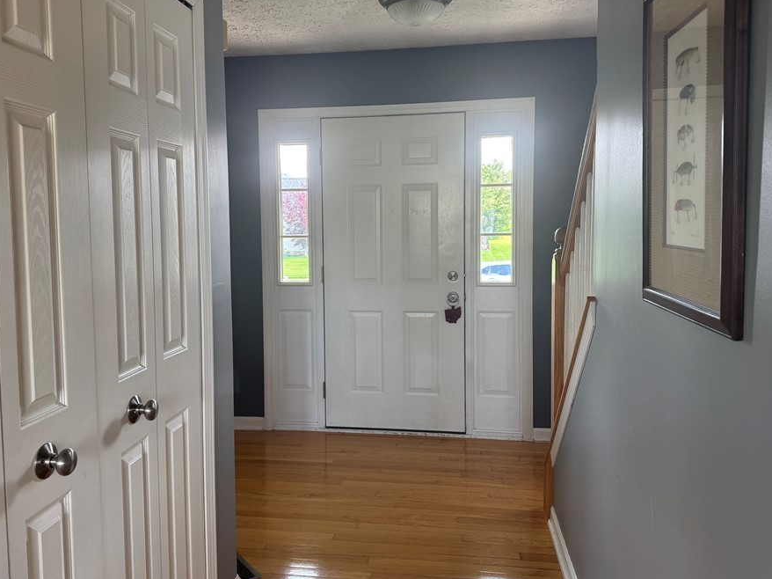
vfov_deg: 49.7
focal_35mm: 28
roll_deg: -0.1
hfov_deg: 63.4
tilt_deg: -4.8
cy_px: 264
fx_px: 624
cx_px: 361
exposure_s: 1/60
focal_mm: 6.76
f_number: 1.78
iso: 125
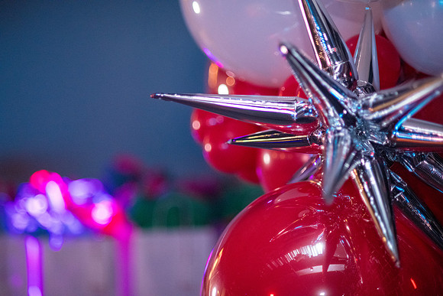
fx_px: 1046
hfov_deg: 23.9
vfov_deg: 16.1
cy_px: 148
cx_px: 222
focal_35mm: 85
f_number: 1.8
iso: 5000
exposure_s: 1/200
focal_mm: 85
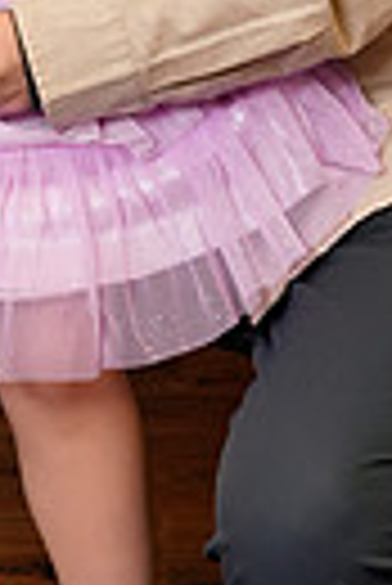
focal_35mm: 182
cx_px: 225
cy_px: -400
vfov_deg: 10.7
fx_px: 2960
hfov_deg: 7.6
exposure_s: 1/80
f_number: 8
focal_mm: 35
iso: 800
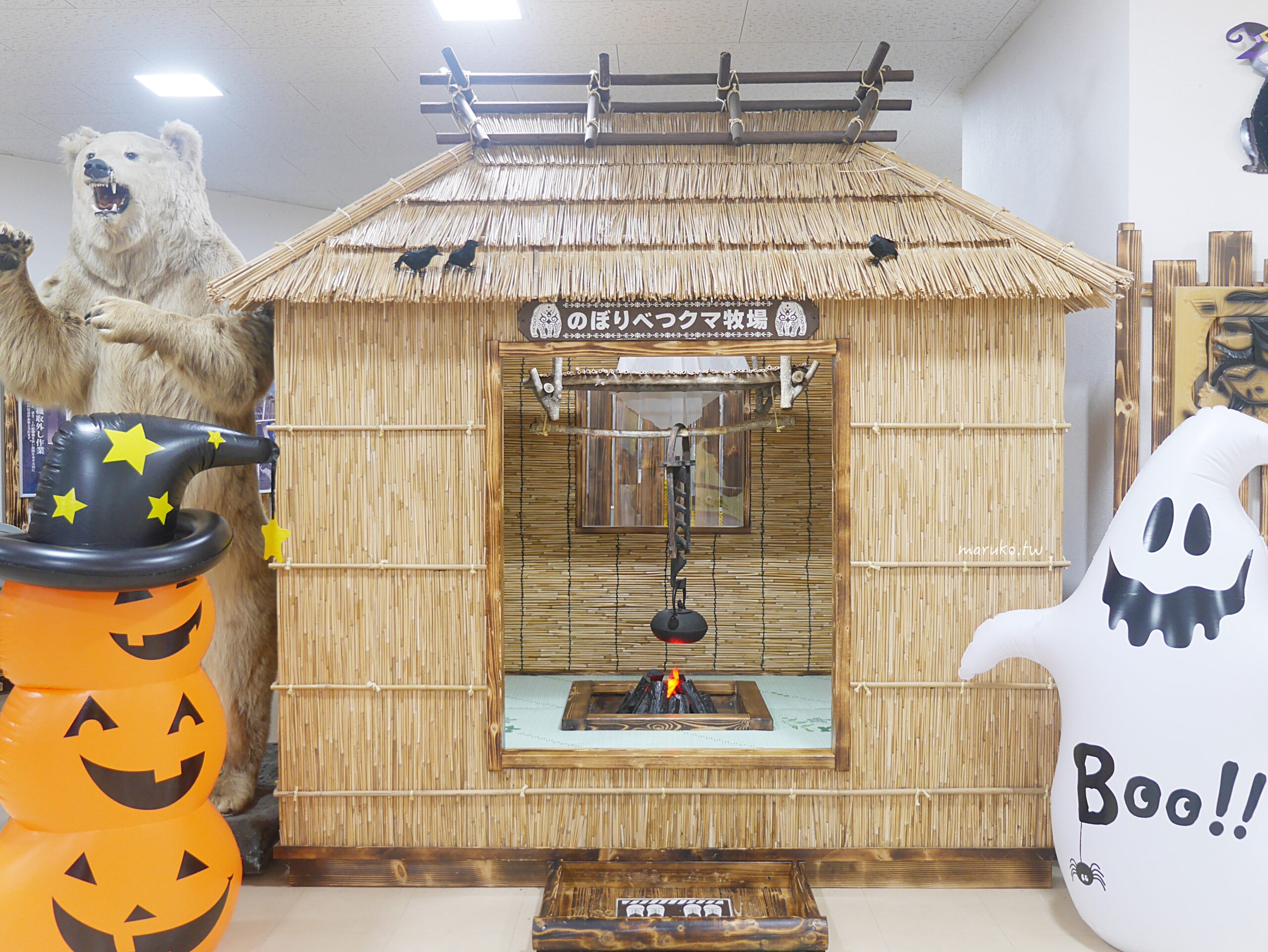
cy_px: 476
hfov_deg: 53.9
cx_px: 634
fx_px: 1246
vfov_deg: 41.8
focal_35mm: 34
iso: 500
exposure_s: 1/60
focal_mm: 17
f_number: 2.8
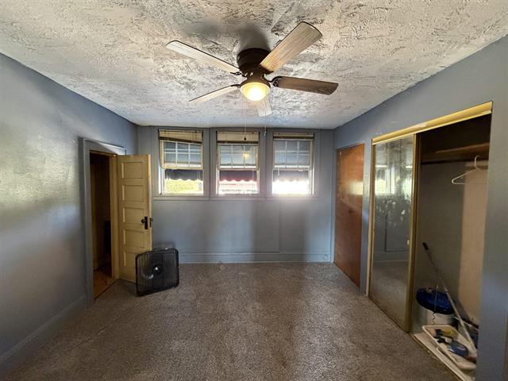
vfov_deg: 85.7
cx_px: 254
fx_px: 205
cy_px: 190
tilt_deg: -2.9
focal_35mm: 14
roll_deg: -0.1
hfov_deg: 102.1
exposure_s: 1/60
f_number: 2.2
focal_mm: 2.22
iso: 640
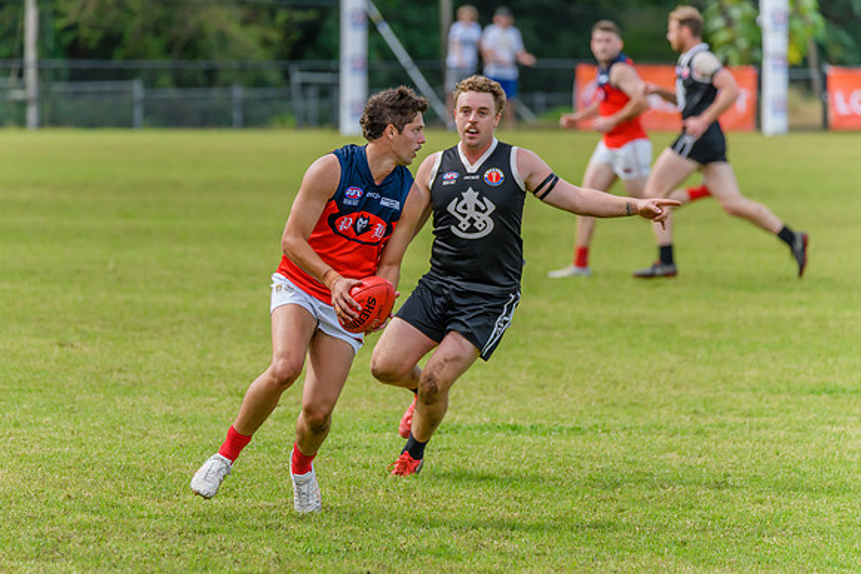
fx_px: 9484
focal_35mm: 396
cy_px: 315
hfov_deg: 5.2
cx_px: 389
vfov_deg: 3.5
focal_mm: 360
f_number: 6
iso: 1000
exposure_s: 1/2000
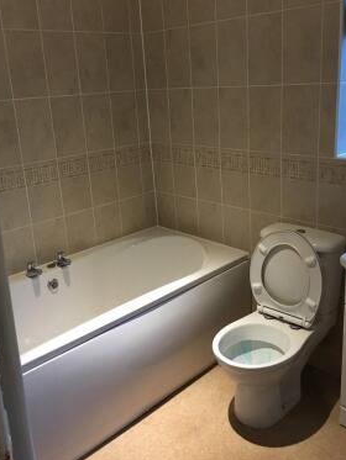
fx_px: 453
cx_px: 167
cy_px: 200
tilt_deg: -15.0
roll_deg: +3.6
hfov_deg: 41.8
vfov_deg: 53.8
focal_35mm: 34
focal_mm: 4.15
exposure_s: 1/25
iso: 200
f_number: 2.2
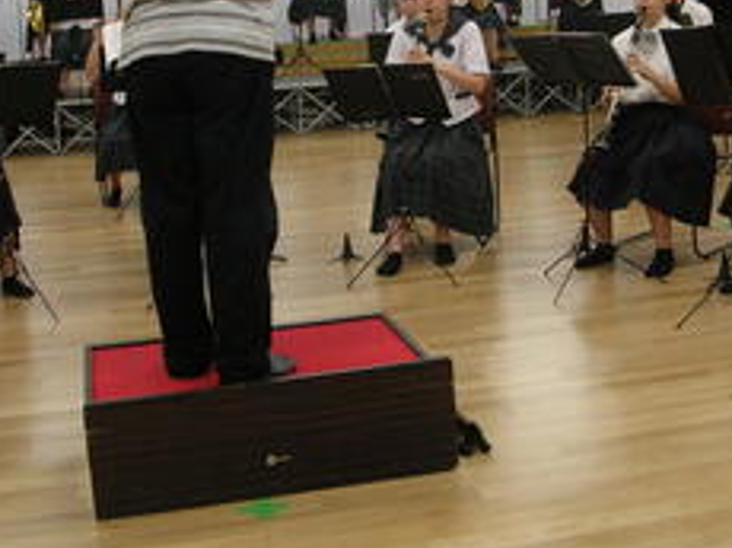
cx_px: 449
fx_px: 1289
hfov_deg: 31.6
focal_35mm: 61
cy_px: 99
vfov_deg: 23.6
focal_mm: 5.8
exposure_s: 1/22.3
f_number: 2.8
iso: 50
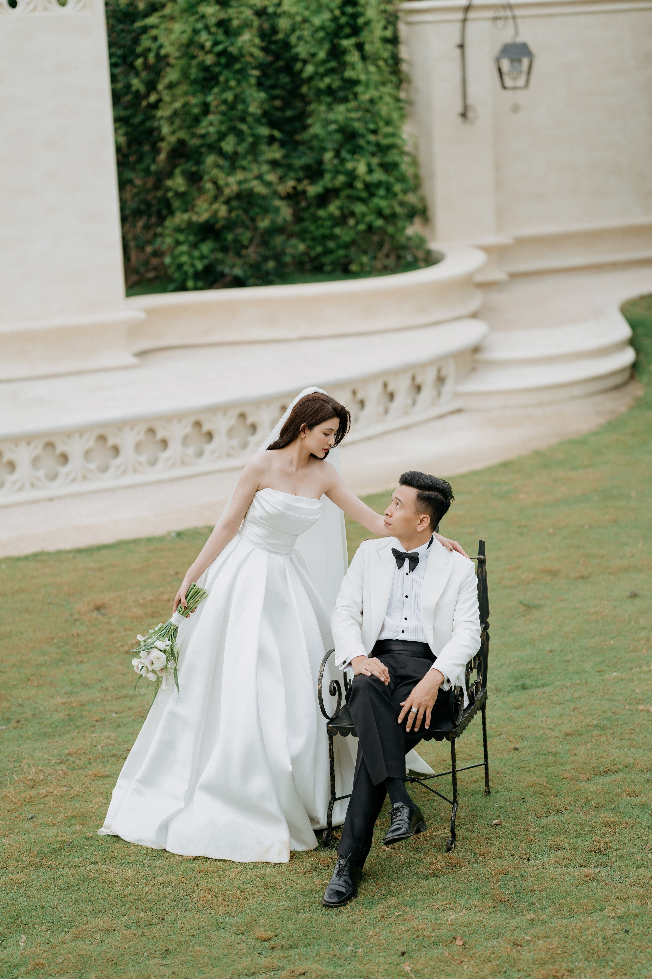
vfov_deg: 23.9
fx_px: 2309
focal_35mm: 85
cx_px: 326
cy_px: 490
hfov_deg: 16.1
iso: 160
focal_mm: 85
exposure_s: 1/1250
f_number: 1.8
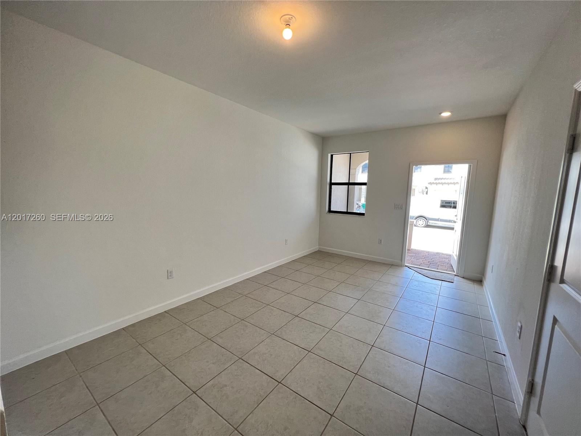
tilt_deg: -8.1
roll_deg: -1.7
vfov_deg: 89.9
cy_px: 218
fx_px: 218
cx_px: 290
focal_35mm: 13
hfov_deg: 106.2
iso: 64
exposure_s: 1/122
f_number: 1.8
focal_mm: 1.57
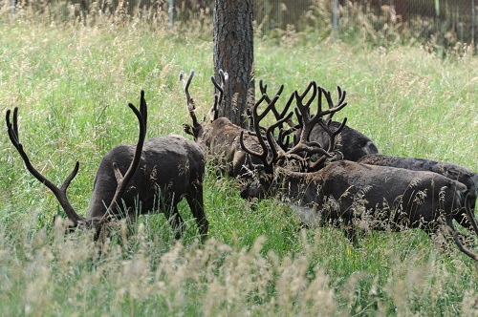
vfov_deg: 3.4
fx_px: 5304
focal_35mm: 400
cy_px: 158
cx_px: 239
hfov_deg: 5.2
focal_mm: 400
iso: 400
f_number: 8
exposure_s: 1/250
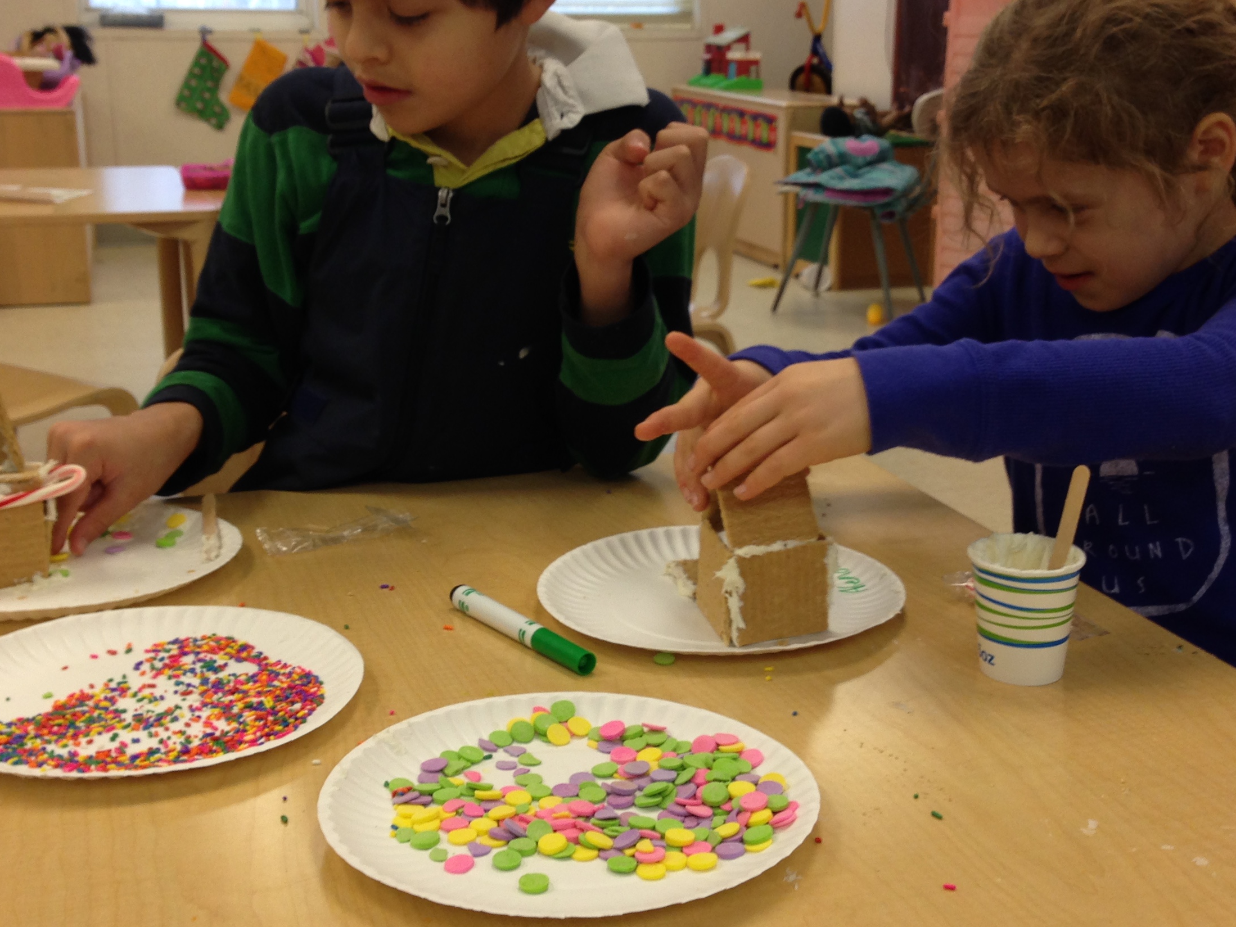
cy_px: 427
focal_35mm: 49
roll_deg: -1.6
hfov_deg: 38.9
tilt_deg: -15.1
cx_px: 667
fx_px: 1750
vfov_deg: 29.7
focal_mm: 4.12
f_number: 2.4
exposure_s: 1/40
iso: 50
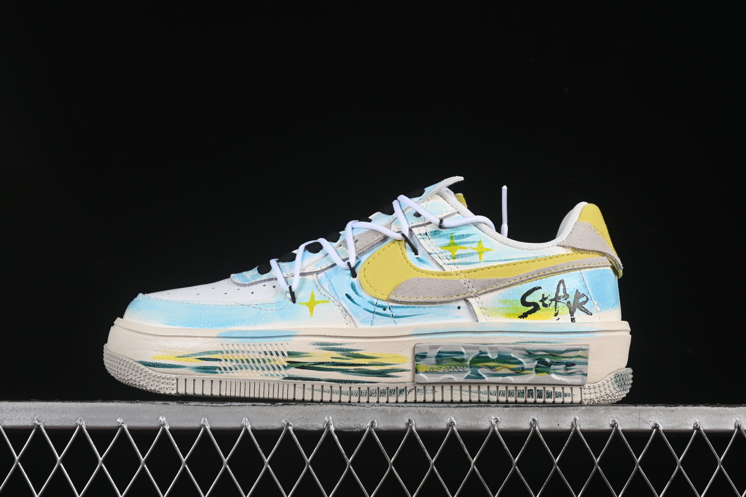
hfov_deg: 27.0
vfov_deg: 18.2
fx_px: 1554
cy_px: 248
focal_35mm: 75
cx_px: 373
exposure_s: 1/80
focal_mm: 50
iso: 160
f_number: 8
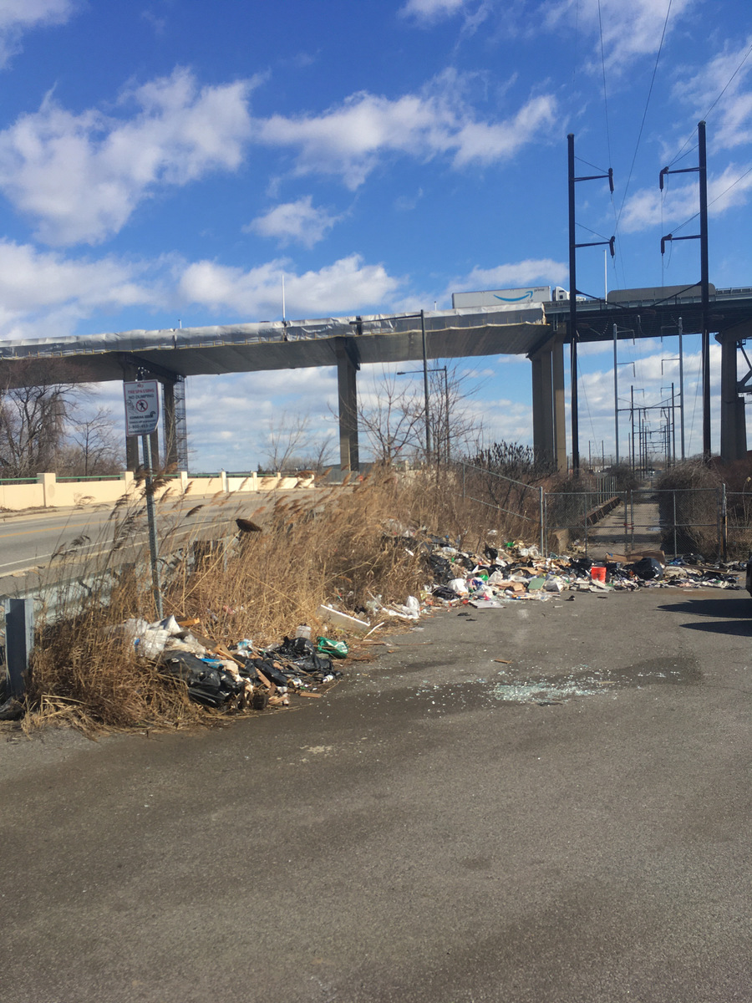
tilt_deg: -3.4
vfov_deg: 61.7
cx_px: 376
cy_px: 502
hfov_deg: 48.2
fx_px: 840
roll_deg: +2.4
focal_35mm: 29
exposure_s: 1/1789
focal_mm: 4.15
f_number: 2.2
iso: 25
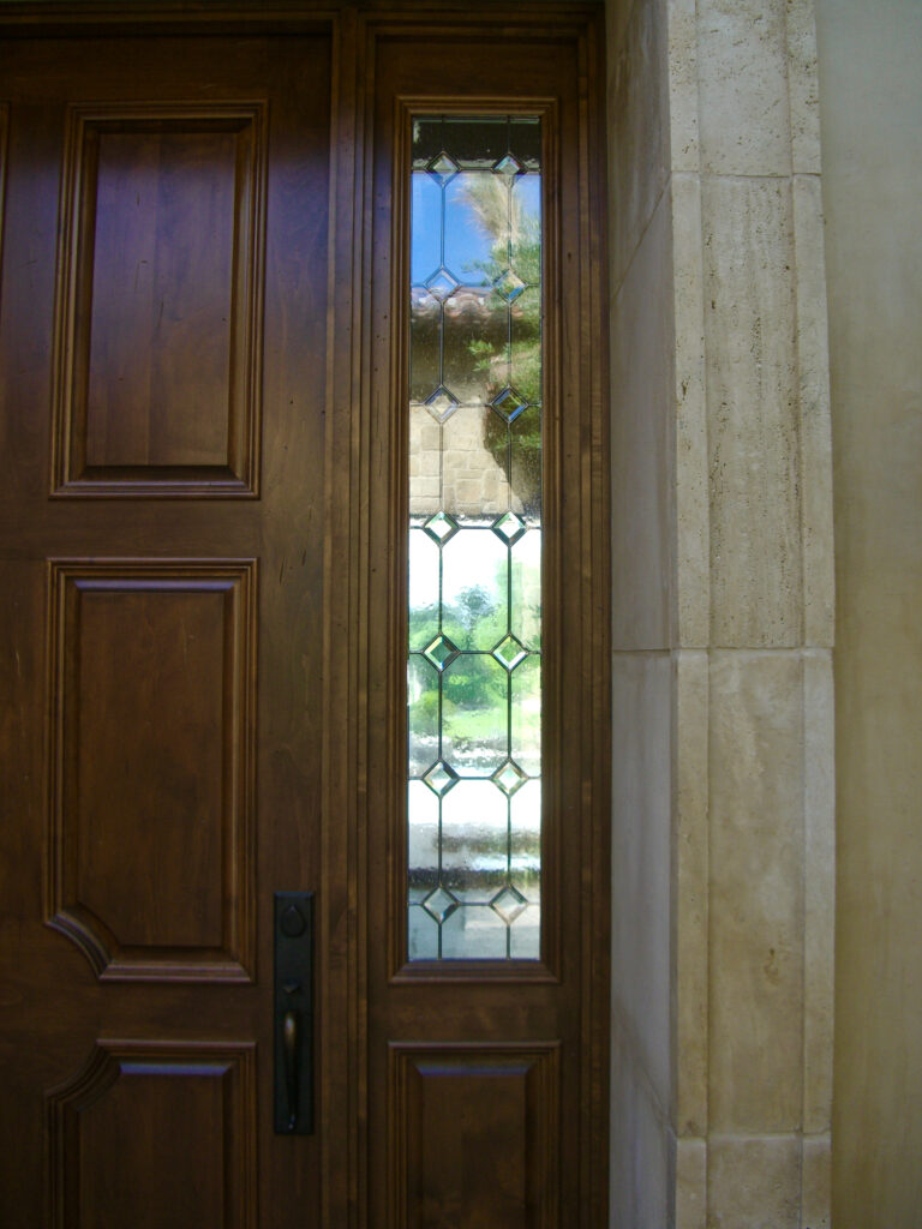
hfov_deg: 37.7
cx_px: 461
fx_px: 1350
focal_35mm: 38
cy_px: 614
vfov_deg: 49.0
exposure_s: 1/200
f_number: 2.8
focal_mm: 7.9
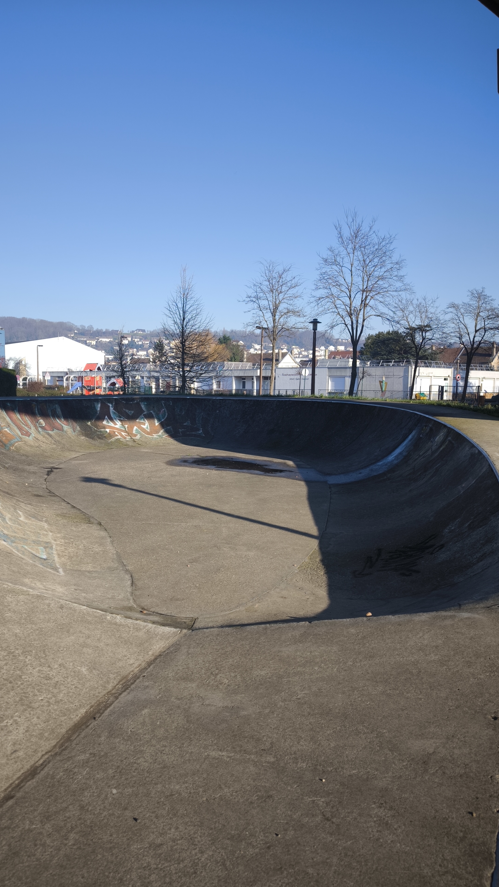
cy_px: 449
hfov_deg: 41.4
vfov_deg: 67.9
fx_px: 659
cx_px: 215
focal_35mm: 28
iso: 50
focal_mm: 6.92
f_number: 1.9
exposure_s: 1/1473
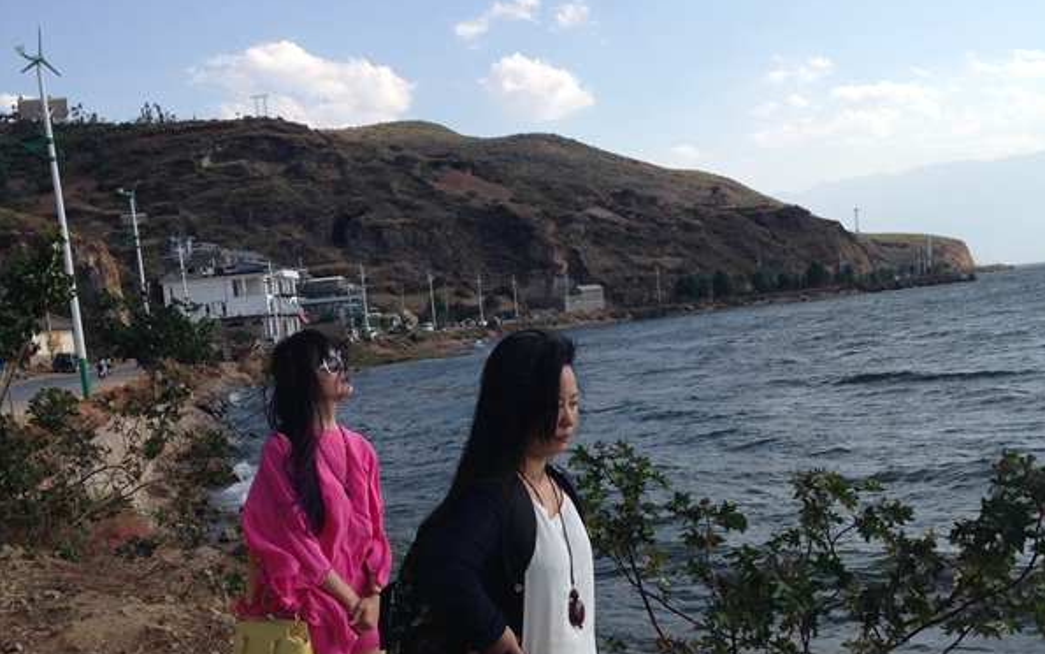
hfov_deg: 42.6
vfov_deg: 27.3
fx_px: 1339
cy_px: 415
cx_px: 523
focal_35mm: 47
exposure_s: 1/1106
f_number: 2.4
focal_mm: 4.12
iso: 50
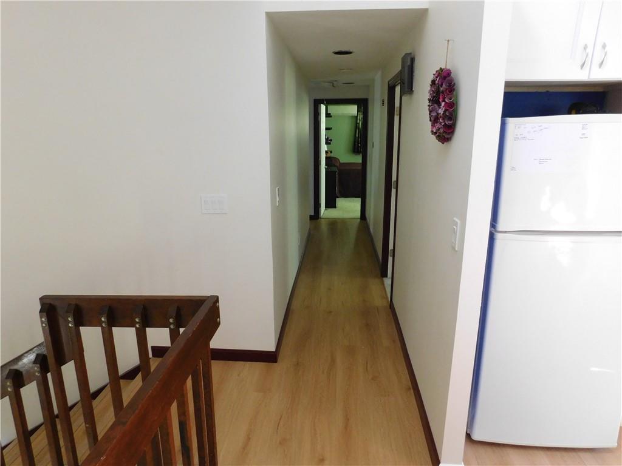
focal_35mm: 23
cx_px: 311
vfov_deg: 58.9
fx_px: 413
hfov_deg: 73.9
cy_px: 233
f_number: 3
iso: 400
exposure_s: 1/25
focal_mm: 4
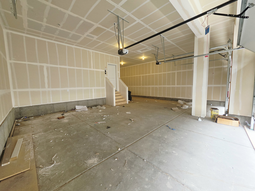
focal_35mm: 13
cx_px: 128
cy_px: 96
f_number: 1.9
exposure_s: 1/120
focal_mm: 2.2
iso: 80
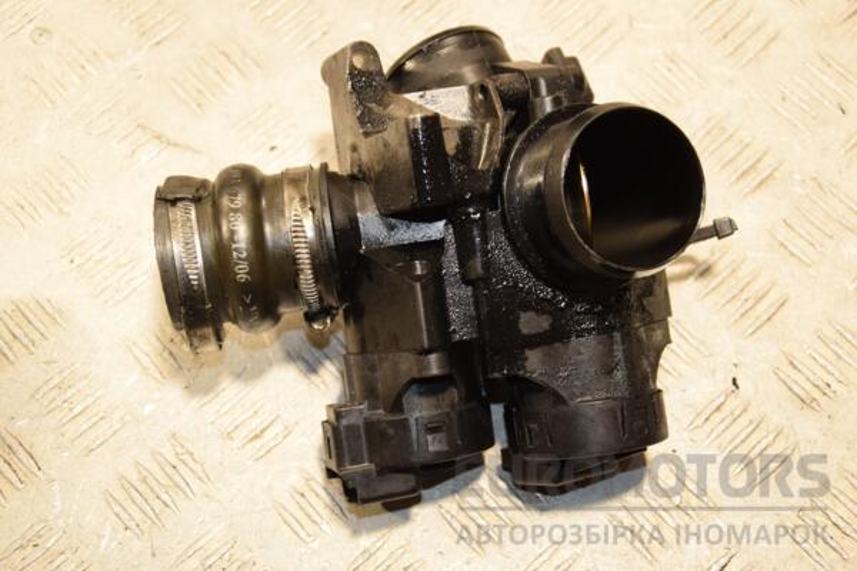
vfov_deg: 21.6
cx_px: 428
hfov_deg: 31.9
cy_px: 286
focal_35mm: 63
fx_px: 1500
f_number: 4.8
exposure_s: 1/160
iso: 800
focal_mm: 42
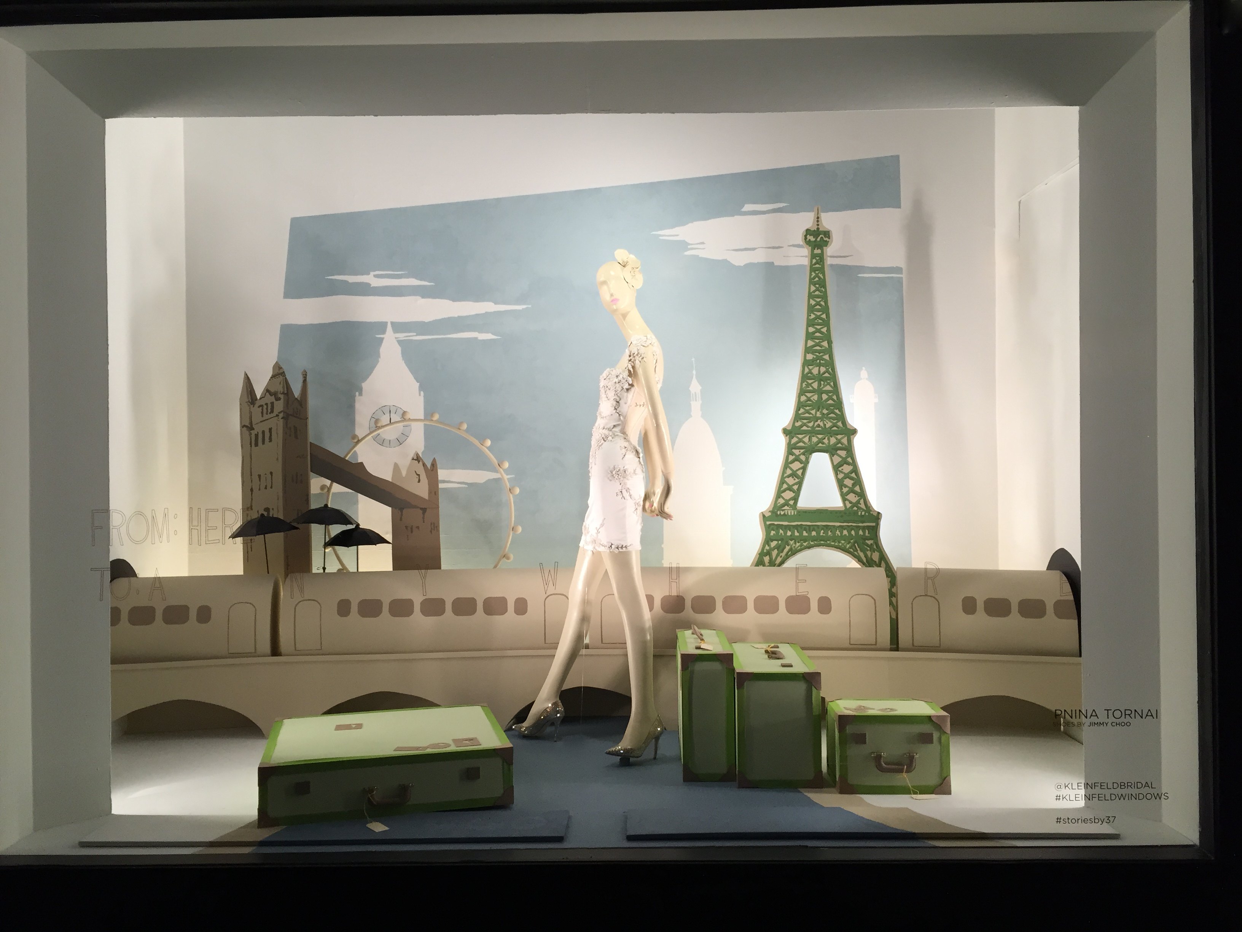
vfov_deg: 48.2
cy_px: 466
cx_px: 621
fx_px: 1041
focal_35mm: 29
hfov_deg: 61.7
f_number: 2.2
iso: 40
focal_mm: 4.15
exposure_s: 1/40
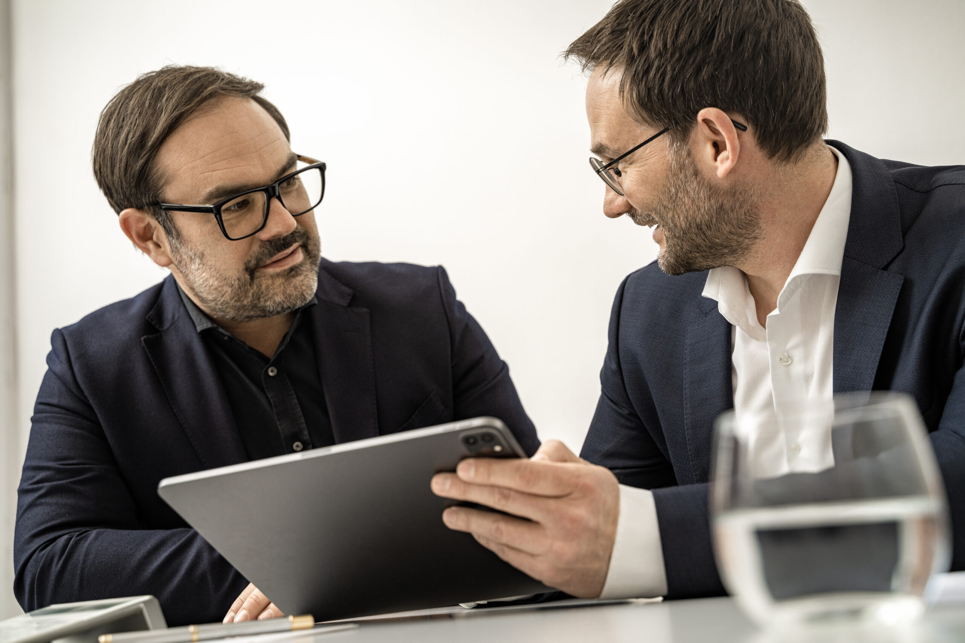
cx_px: 482
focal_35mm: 48
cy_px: 322
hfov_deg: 41.1
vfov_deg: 28.1
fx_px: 1287
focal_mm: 48
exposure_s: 1/200
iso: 400
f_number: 4
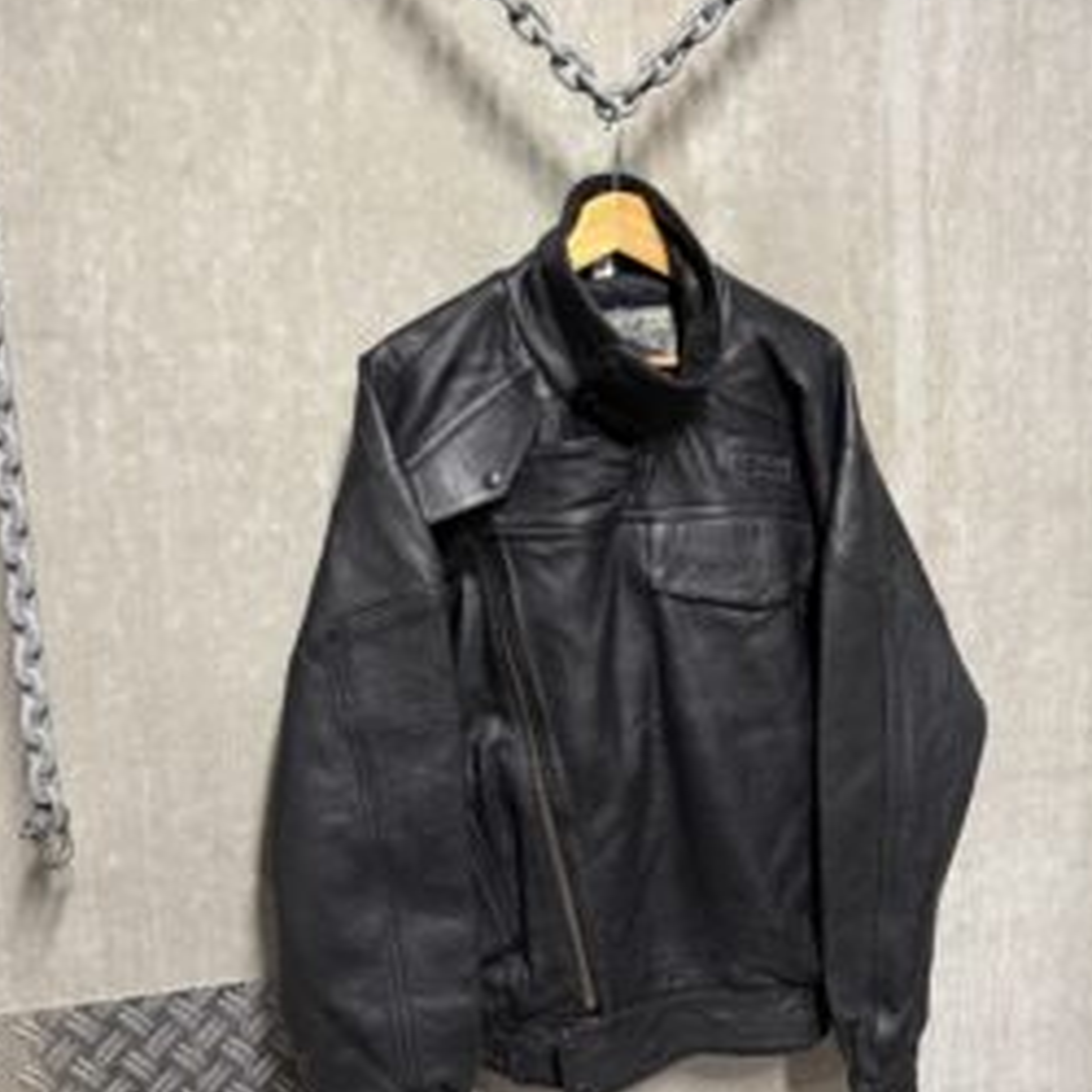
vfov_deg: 54.0
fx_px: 1071
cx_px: 548
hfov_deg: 54.0
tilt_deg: -8.9
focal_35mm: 30
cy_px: 561
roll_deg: +3.0
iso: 320
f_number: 1.78
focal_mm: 6.76
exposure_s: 1/50
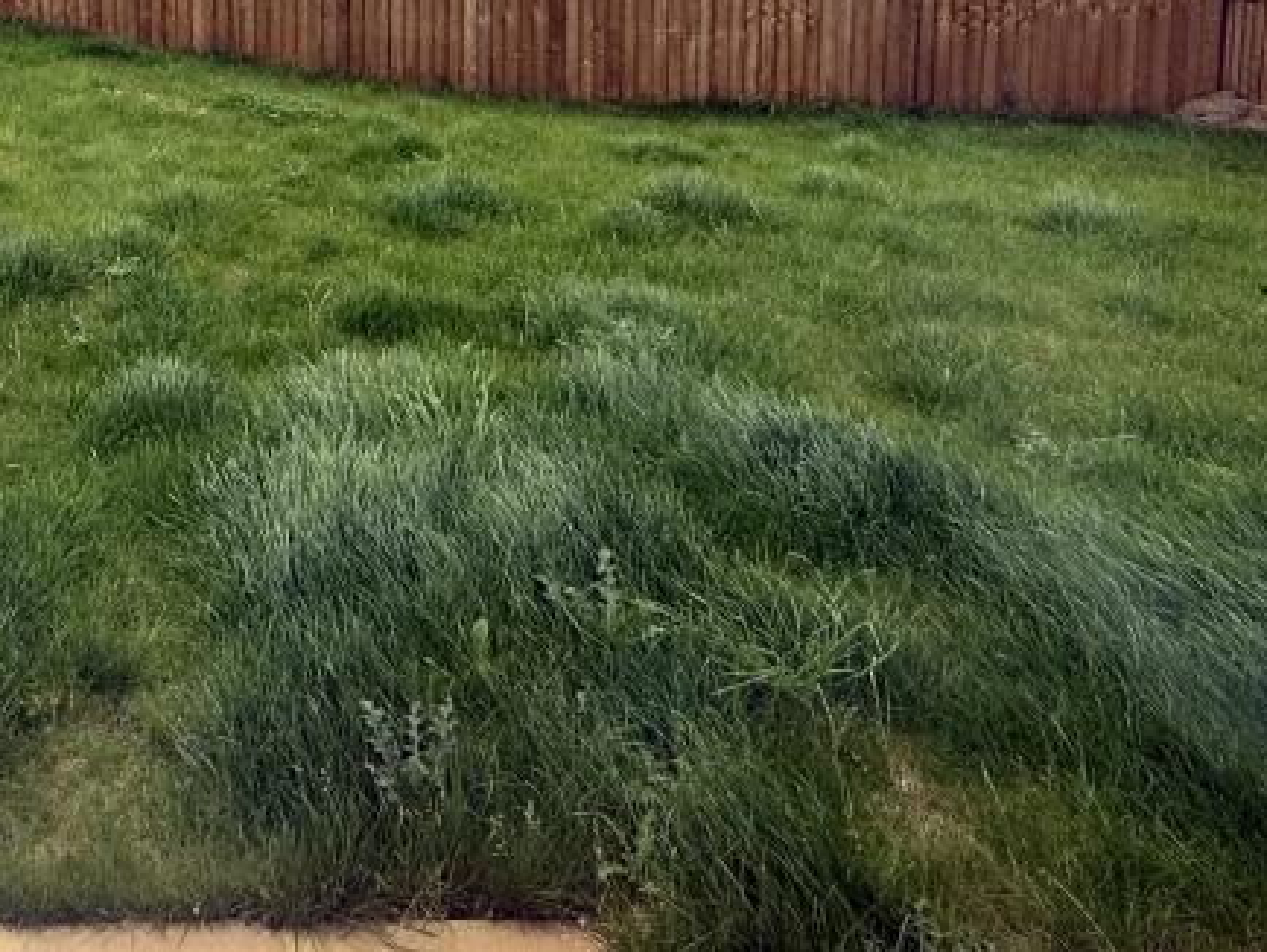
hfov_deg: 50.1
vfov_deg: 36.8
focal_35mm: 33
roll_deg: +1.1
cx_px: 163
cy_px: -73
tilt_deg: -6.2
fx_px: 1209
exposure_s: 1/799
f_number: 2.2
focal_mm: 2.22
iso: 50
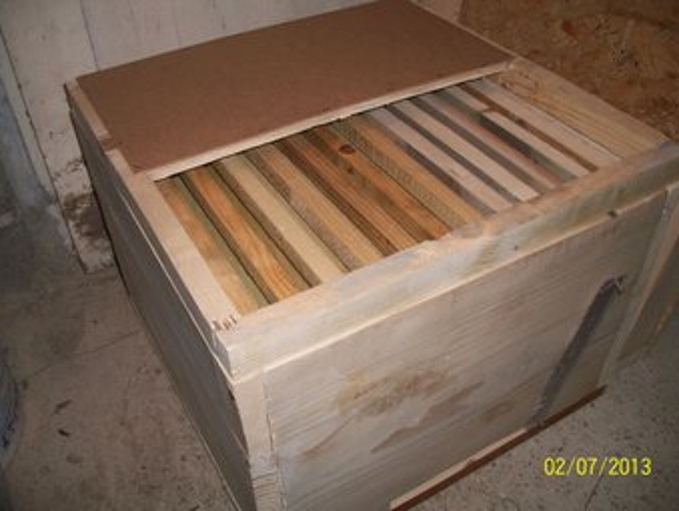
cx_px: 336
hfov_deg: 55.3
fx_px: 648
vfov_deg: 43.0
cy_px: 262
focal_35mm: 33
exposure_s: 1/30
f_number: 2.9
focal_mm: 5.7
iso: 80
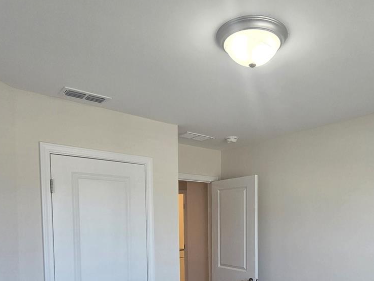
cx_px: 236
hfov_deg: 64.3
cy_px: 236
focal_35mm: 27
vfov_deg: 47.6
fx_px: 292
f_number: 2.2
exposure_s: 1/120
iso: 100
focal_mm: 2.2
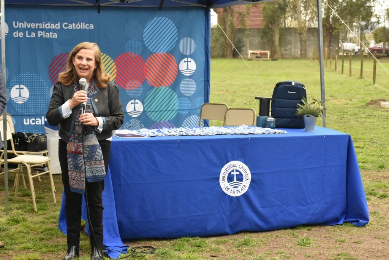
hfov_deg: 28.1
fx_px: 778
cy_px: 130
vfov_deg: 18.9
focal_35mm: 72
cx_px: 194
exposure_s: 1/320
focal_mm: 48
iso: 2000
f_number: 9
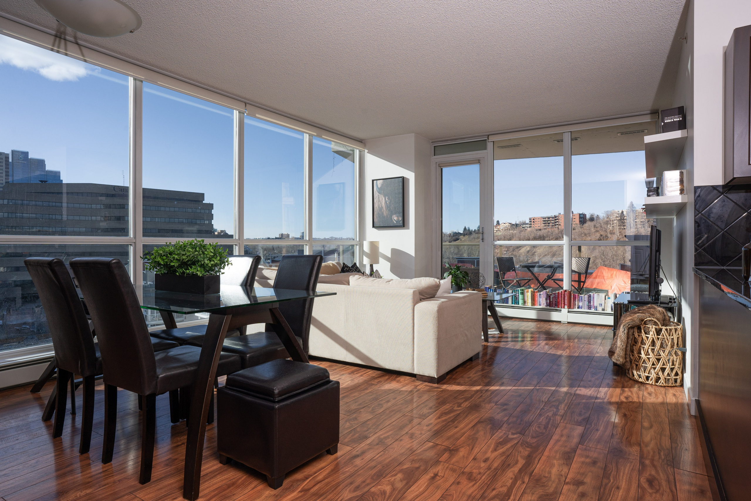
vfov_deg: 59.9
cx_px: 386
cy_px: 248
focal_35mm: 21
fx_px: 435
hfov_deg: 81.6
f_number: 11
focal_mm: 20
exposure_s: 1/100
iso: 100
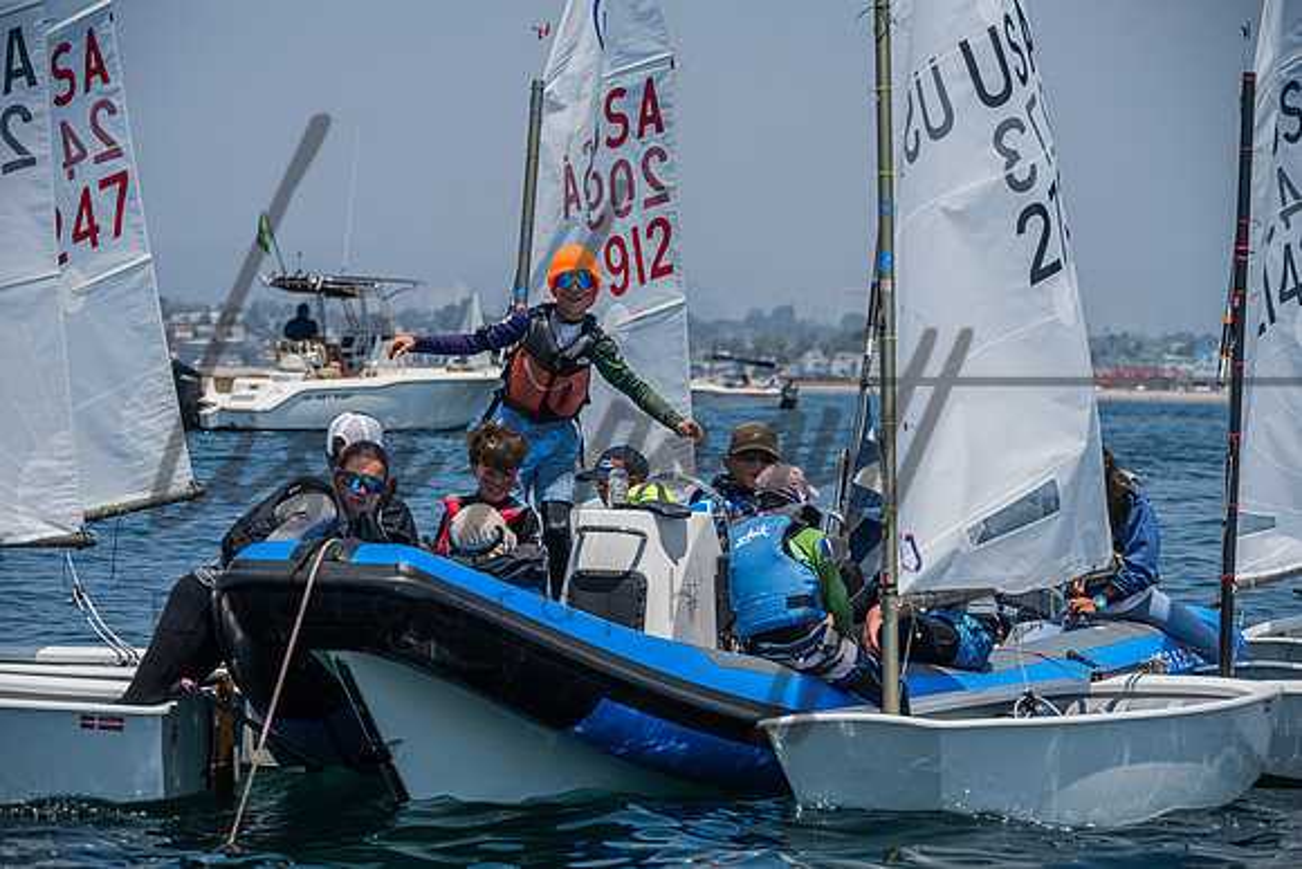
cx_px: 651
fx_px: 5607
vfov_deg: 8.9
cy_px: 434
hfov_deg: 13.2
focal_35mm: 155
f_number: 7.6
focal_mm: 155
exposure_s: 1/2000
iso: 320
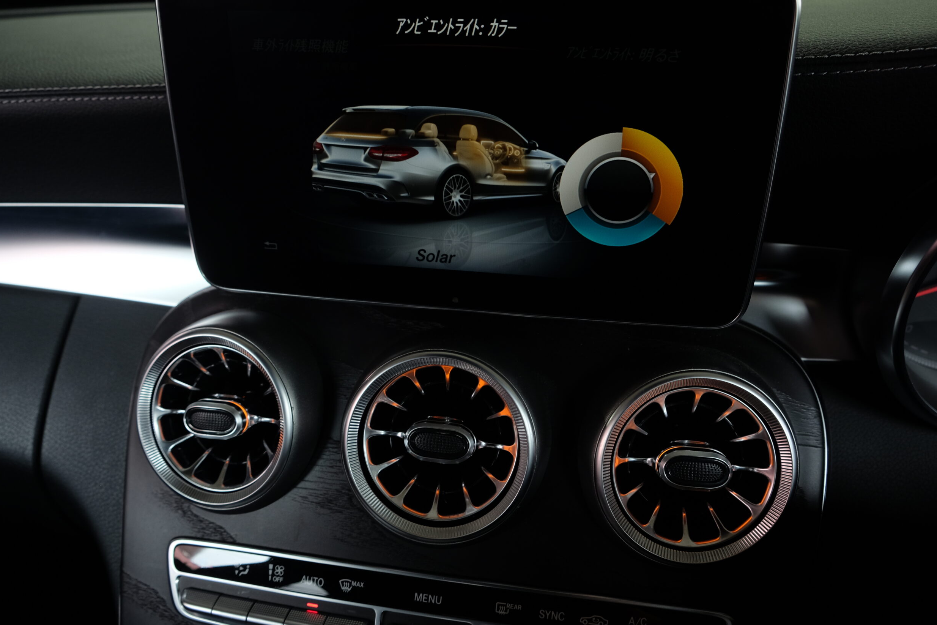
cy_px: 312
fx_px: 729
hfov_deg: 65.5
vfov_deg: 46.4
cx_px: 469
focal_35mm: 28
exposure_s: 1/45
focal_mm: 18
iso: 400
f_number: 4
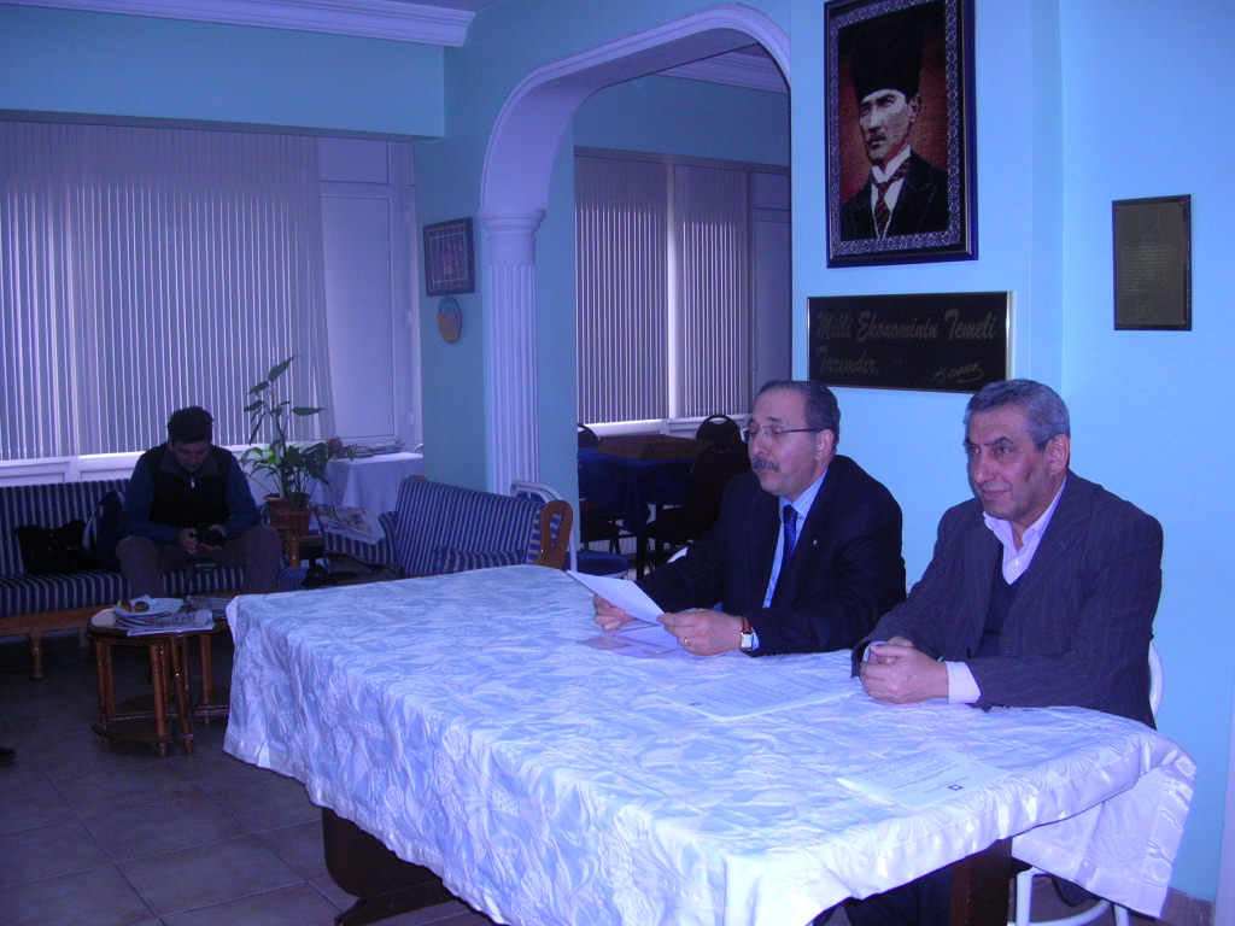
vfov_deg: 40.7
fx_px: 1249
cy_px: 463
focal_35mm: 35
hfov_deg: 52.6
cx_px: 618
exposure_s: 1/60.1
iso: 110
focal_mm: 5.8
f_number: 2.8
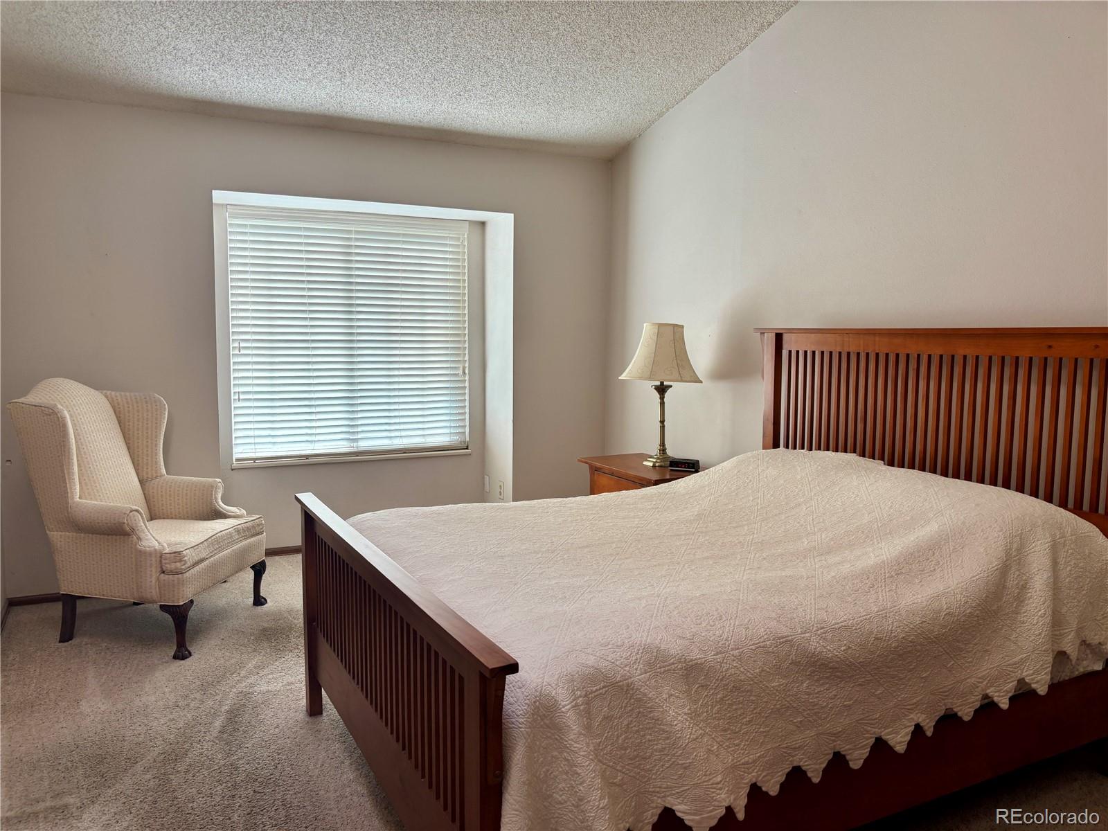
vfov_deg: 53.1
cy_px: 416
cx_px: 554
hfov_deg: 67.3
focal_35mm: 26
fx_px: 832
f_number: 1.6
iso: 64
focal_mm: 5.96
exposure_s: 1/134
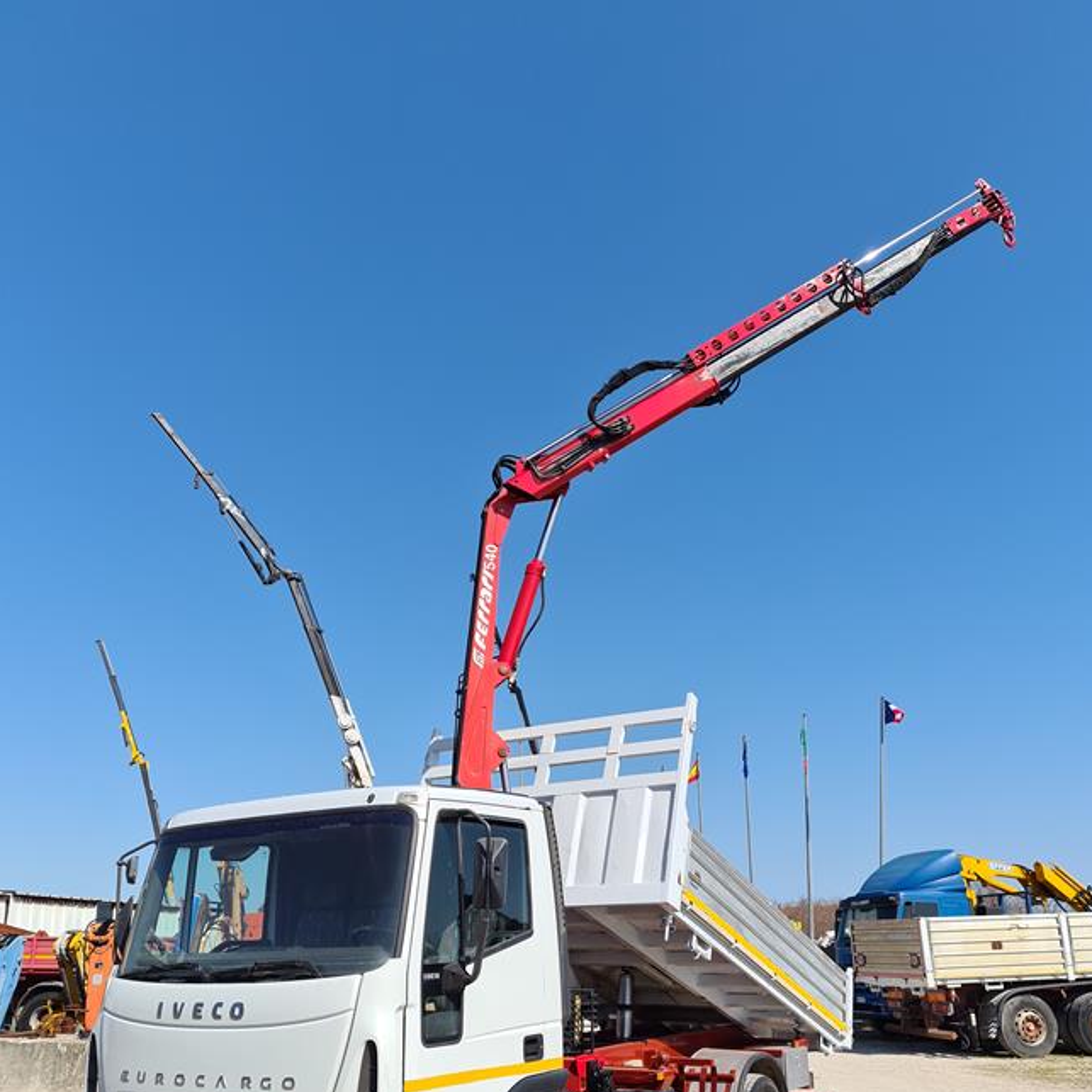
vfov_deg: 52.0
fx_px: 1106
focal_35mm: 31
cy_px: 682
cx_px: 549
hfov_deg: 52.5
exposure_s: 1/3521
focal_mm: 5.4
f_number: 1.8
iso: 50
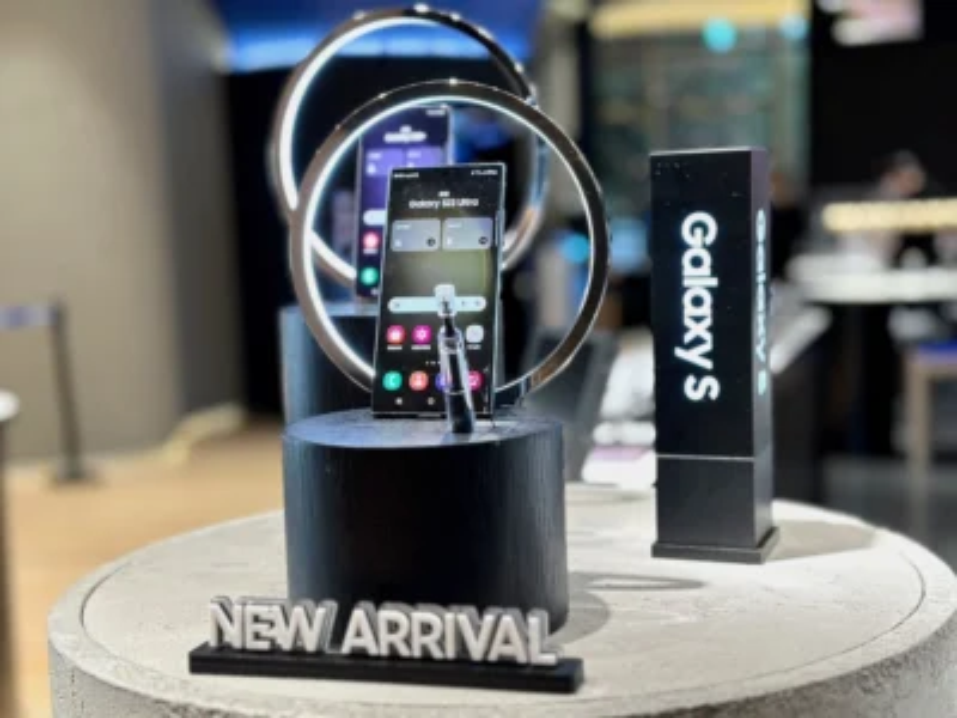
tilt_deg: -6.4
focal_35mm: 48
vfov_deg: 30.3
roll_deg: -0.1
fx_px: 1327
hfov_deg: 39.7
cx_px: 478
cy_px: 359
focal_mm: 6.86
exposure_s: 1/79
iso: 125
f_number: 1.78
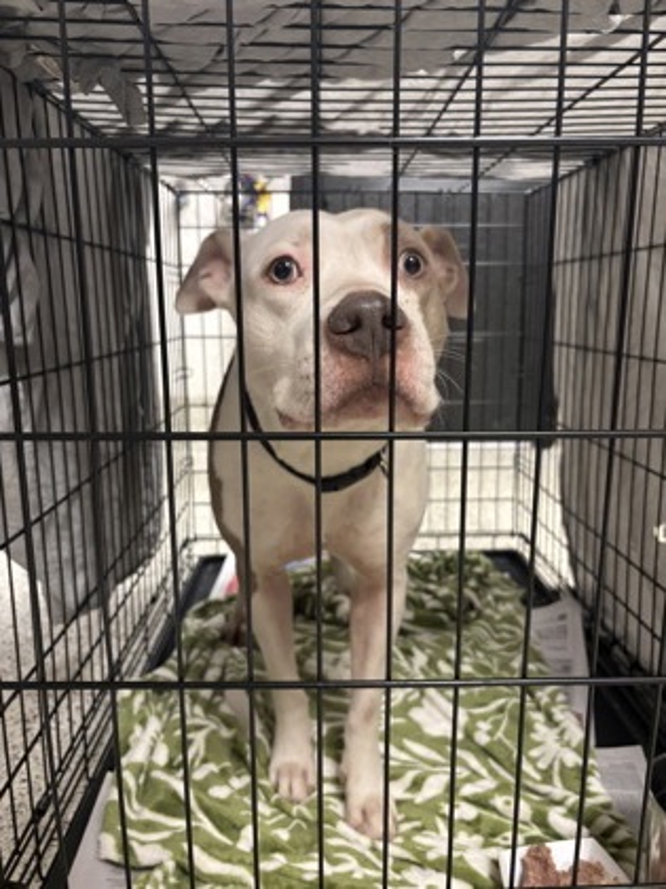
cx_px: 333
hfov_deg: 53.1
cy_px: 444
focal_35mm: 26
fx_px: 667
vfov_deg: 67.3
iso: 320
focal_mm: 5.96
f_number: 1.6
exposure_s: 1/60
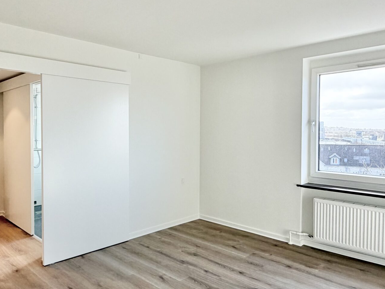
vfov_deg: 49.7
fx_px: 311
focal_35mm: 28
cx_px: 156
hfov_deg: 62.9
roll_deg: +0.5
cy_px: 140
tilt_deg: -1.4
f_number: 2.2
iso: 40
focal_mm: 2.22
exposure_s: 1/197
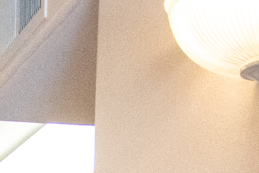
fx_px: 1015
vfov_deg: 7.9
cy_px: 573
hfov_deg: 13.8
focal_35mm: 141
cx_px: -103
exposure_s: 1/500
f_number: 4
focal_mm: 12
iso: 3200
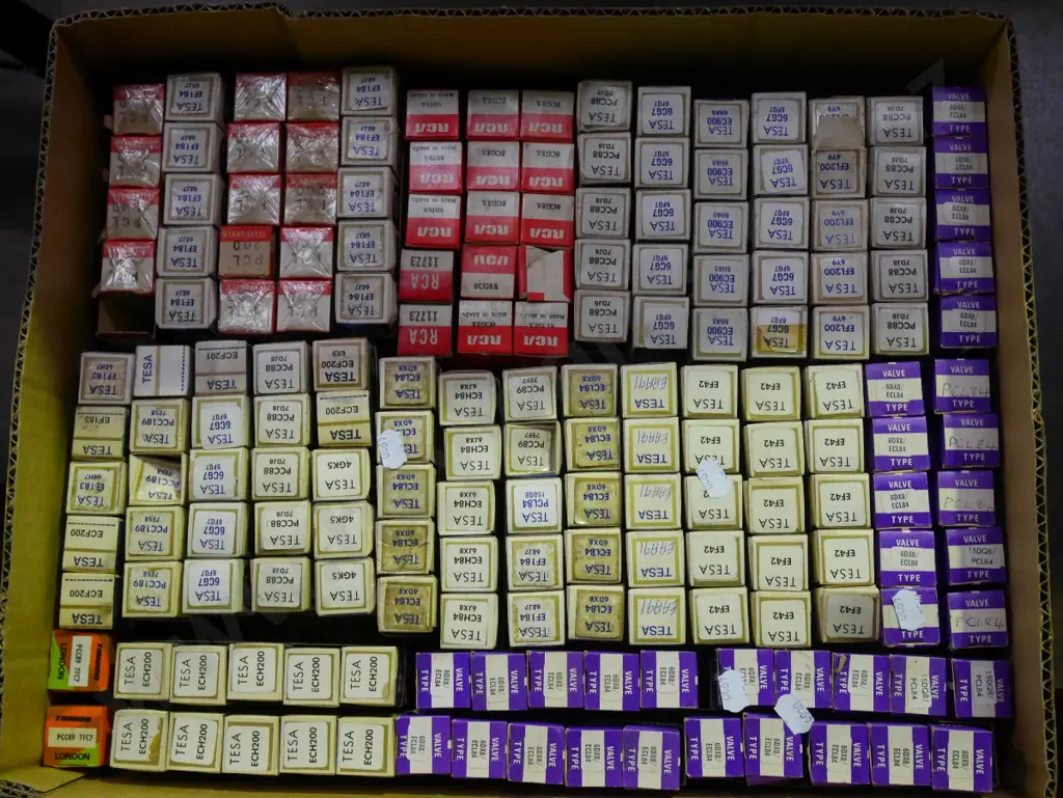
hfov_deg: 42.9
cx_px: 532
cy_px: 399
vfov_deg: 32.9
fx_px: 1352
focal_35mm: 44
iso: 3200
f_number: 4.8
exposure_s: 1/60
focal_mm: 22
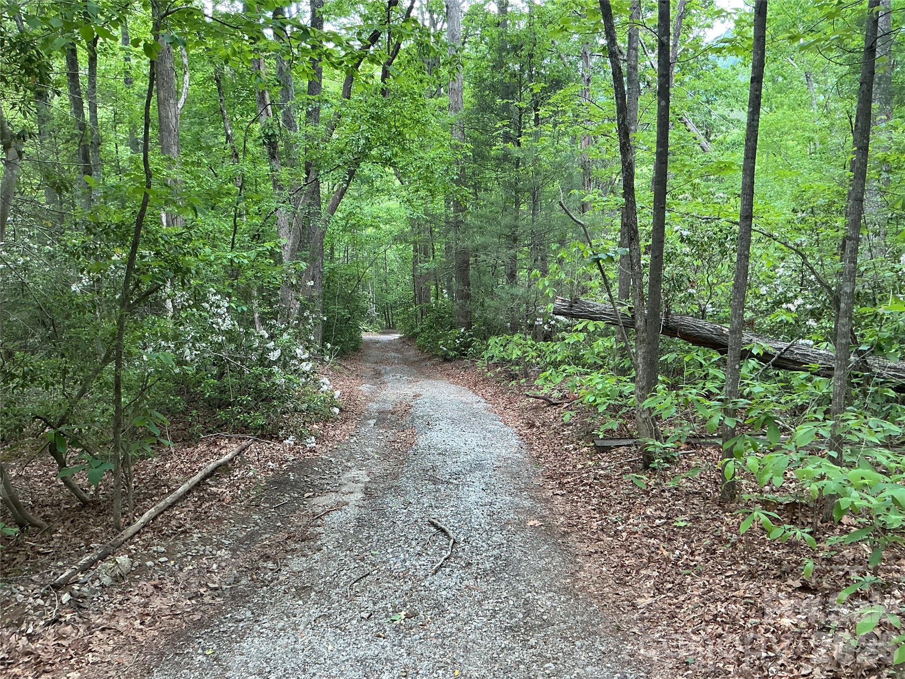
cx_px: 452
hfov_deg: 61.7
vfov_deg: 48.2
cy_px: 340
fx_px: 758
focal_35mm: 29
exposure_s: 1/120
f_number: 1.8
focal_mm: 3
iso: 64
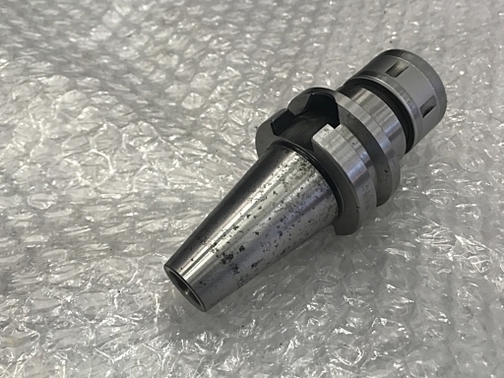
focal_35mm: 35
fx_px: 510
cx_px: 291
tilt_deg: -47.2
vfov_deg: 40.7
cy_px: 189
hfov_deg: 52.4
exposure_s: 1/30
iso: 25
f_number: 1.8
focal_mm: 3.99
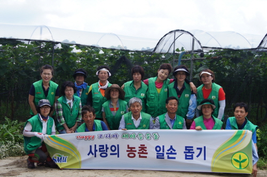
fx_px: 389
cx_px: 134
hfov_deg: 37.9
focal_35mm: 52
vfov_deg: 25.7
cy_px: 88
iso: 100
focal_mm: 35
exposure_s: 1/80
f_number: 9
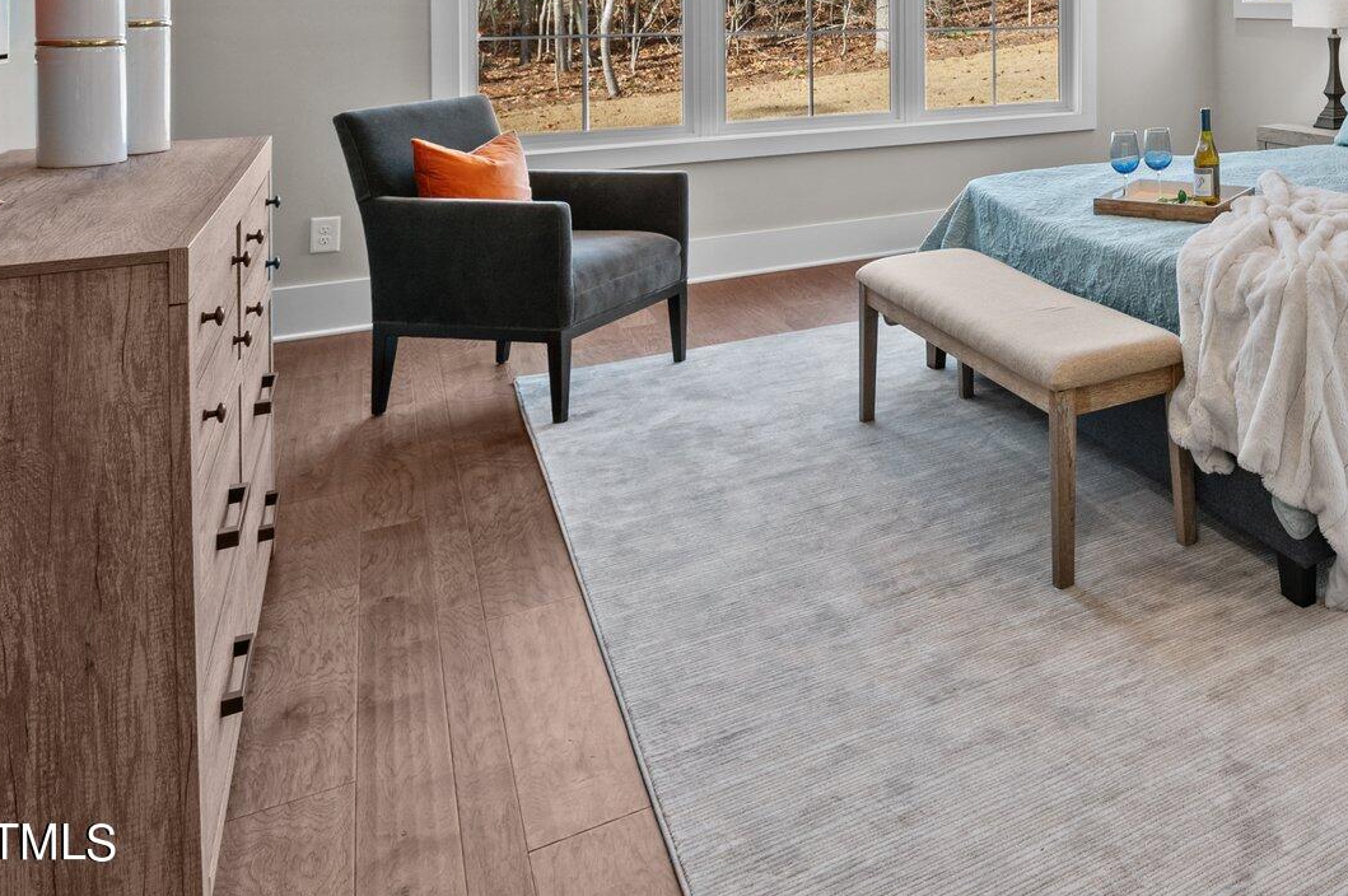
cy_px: 55
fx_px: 1085
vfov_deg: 40.7
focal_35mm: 29
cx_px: 1286
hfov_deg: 53.1
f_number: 7.1
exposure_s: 1/20
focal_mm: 15
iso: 400
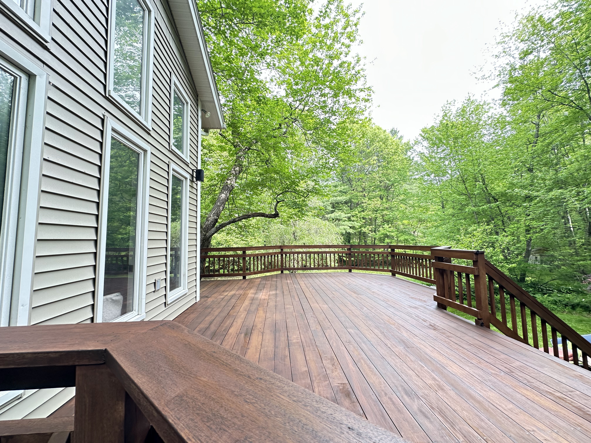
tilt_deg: +4.6
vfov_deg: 85.7
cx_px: 296
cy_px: 222
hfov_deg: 102.1
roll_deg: +1.3
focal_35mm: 14
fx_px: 239
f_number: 2.2
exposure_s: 1/99
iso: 80
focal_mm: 2.22
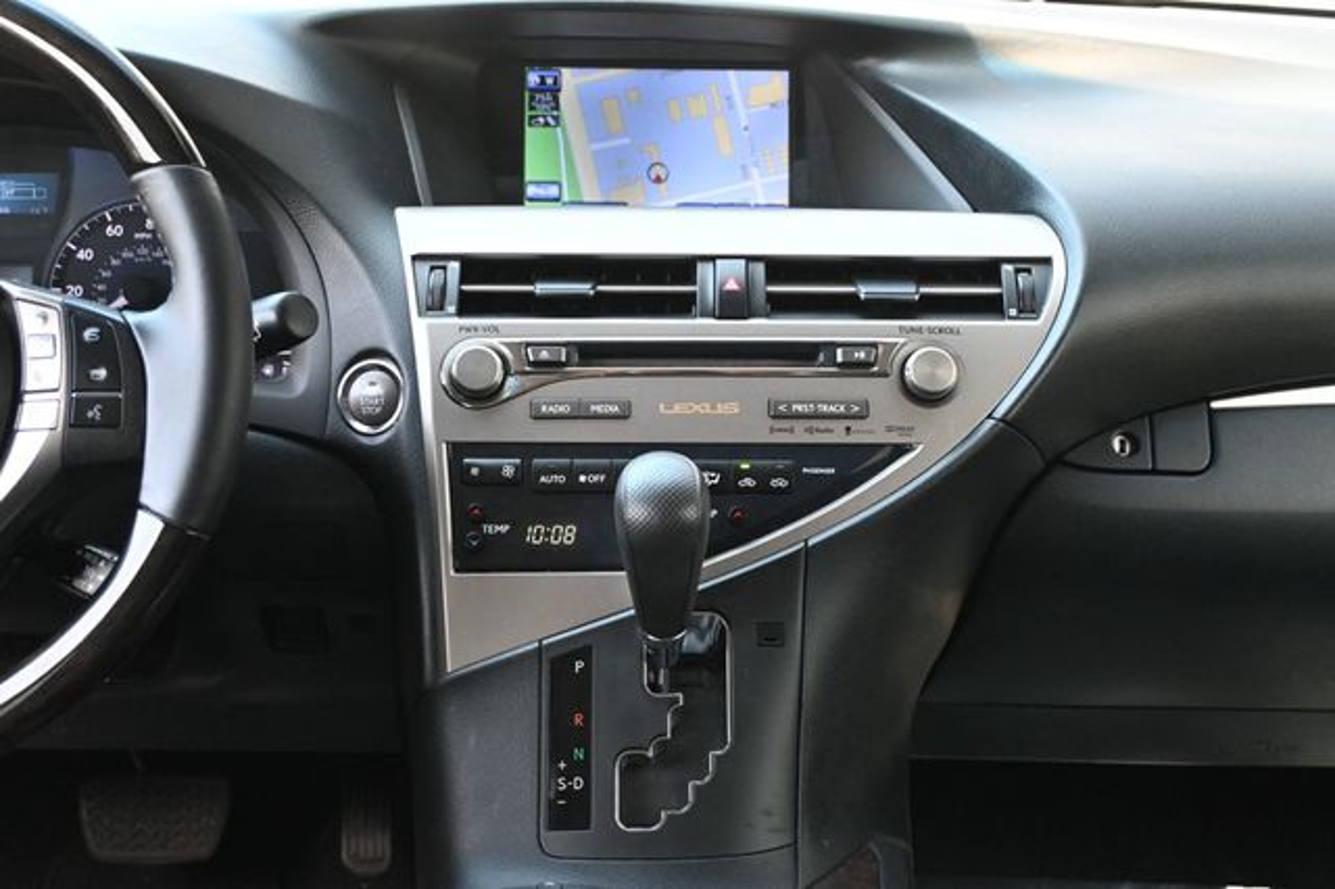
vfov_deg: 28.5
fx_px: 1751
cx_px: 668
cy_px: 444
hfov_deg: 41.7
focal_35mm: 47
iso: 1800
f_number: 5
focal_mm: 31.5
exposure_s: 1/125
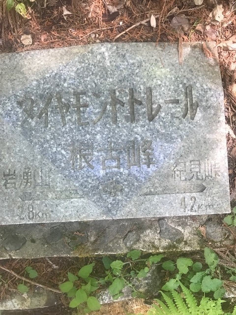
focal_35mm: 28
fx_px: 255
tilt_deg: -77.3
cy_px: 158
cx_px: 118
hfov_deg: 49.7
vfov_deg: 63.4
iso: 25
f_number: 1.8
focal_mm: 3.99
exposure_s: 1/40
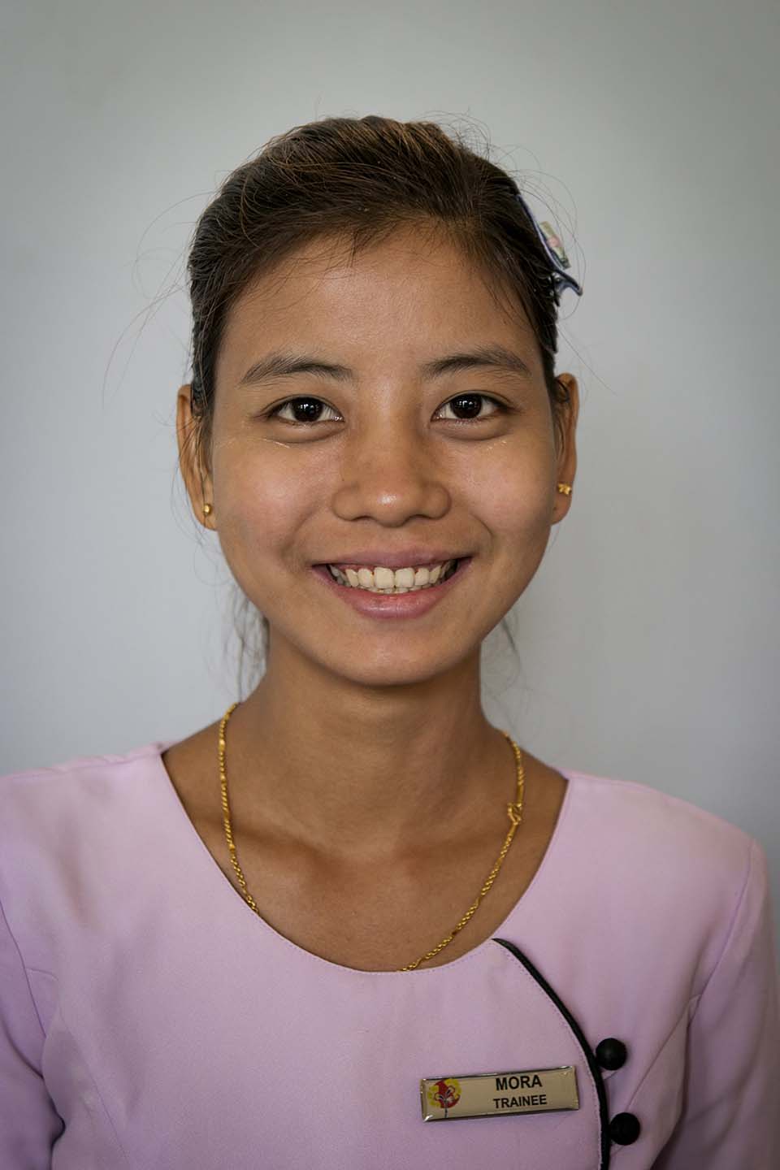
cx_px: 390
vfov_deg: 33.4
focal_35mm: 60
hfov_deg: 22.6
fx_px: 1950
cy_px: 585
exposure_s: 1/160
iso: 2500
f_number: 4.5
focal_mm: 60
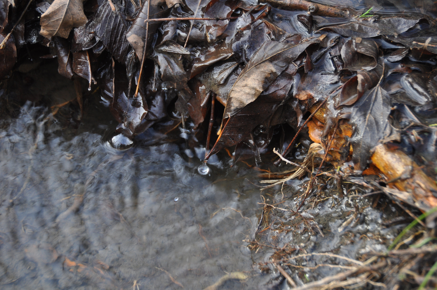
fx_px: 1819
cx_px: 218
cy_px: 145
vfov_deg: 9.1
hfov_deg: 13.7
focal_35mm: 150
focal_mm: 100
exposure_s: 1/100
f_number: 5.6
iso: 400
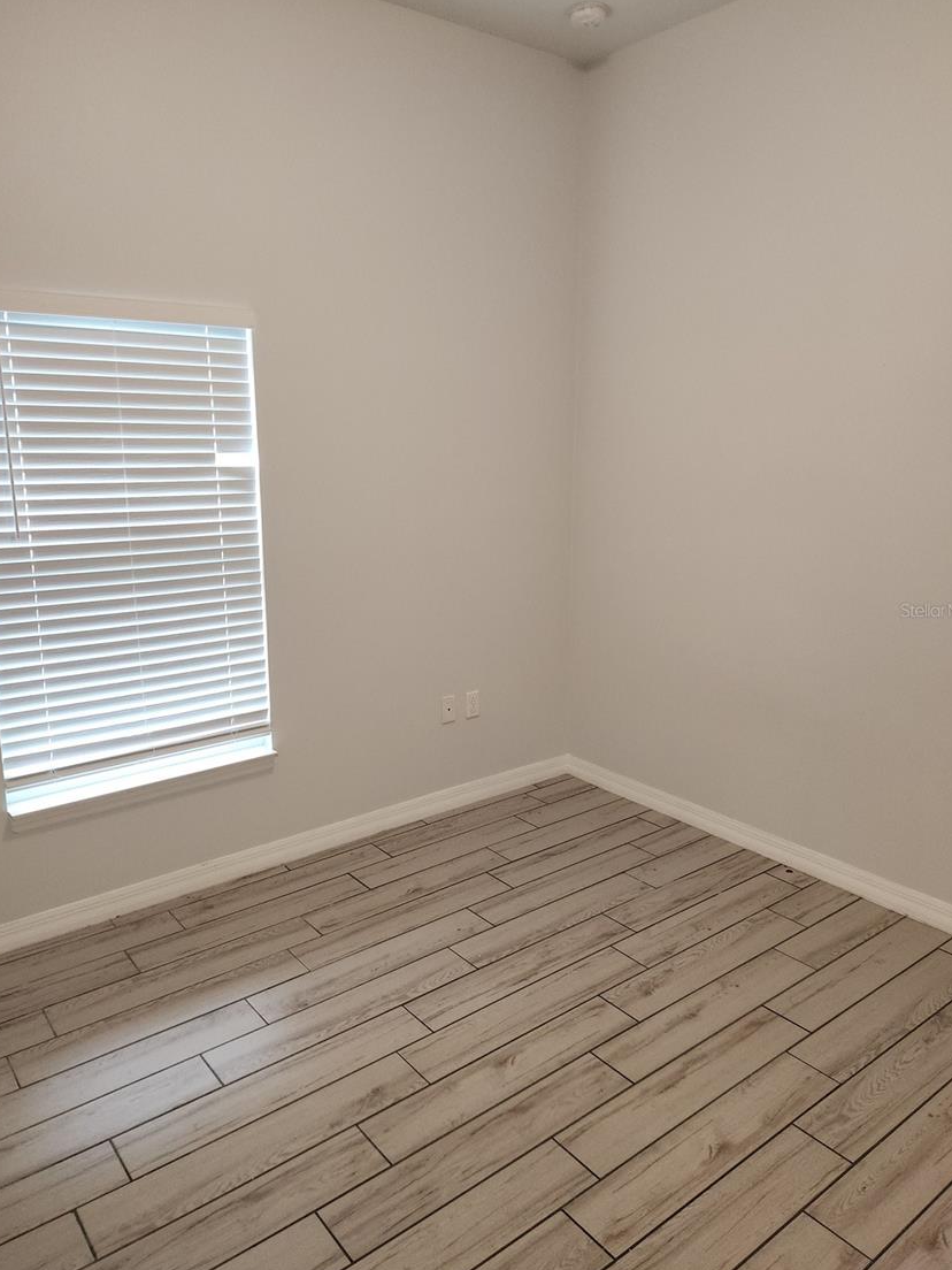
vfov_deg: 69.4
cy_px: 610
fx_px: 917
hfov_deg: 54.9
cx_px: 465
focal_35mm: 25
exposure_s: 1/60
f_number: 1.8
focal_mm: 5.4
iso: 100
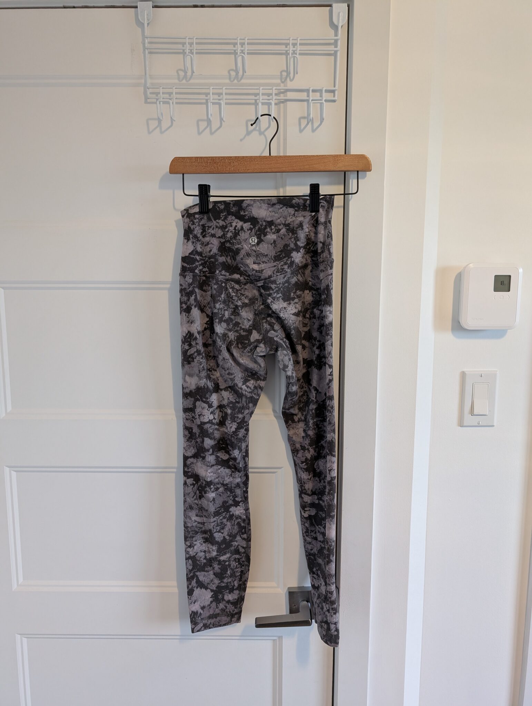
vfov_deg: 71.5
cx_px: 266
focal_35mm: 24
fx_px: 491
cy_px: 353
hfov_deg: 56.9
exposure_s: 1/120
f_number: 1.68
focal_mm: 6.9
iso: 476
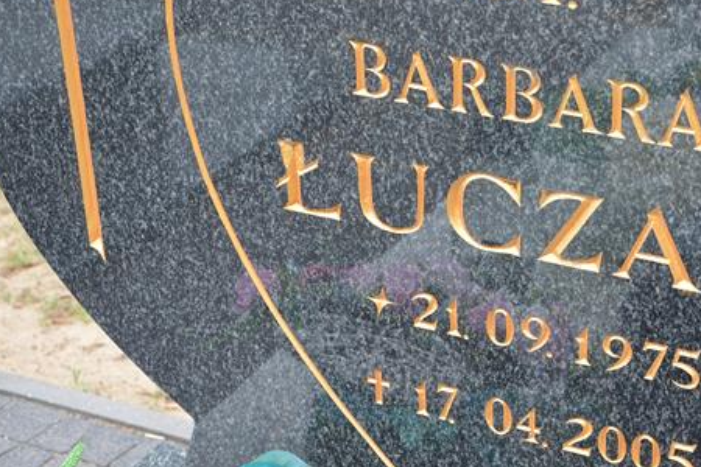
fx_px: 1577
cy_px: 210
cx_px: 481
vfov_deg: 16.9
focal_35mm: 81
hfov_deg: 24.9
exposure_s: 1/100
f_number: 5
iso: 400
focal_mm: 38
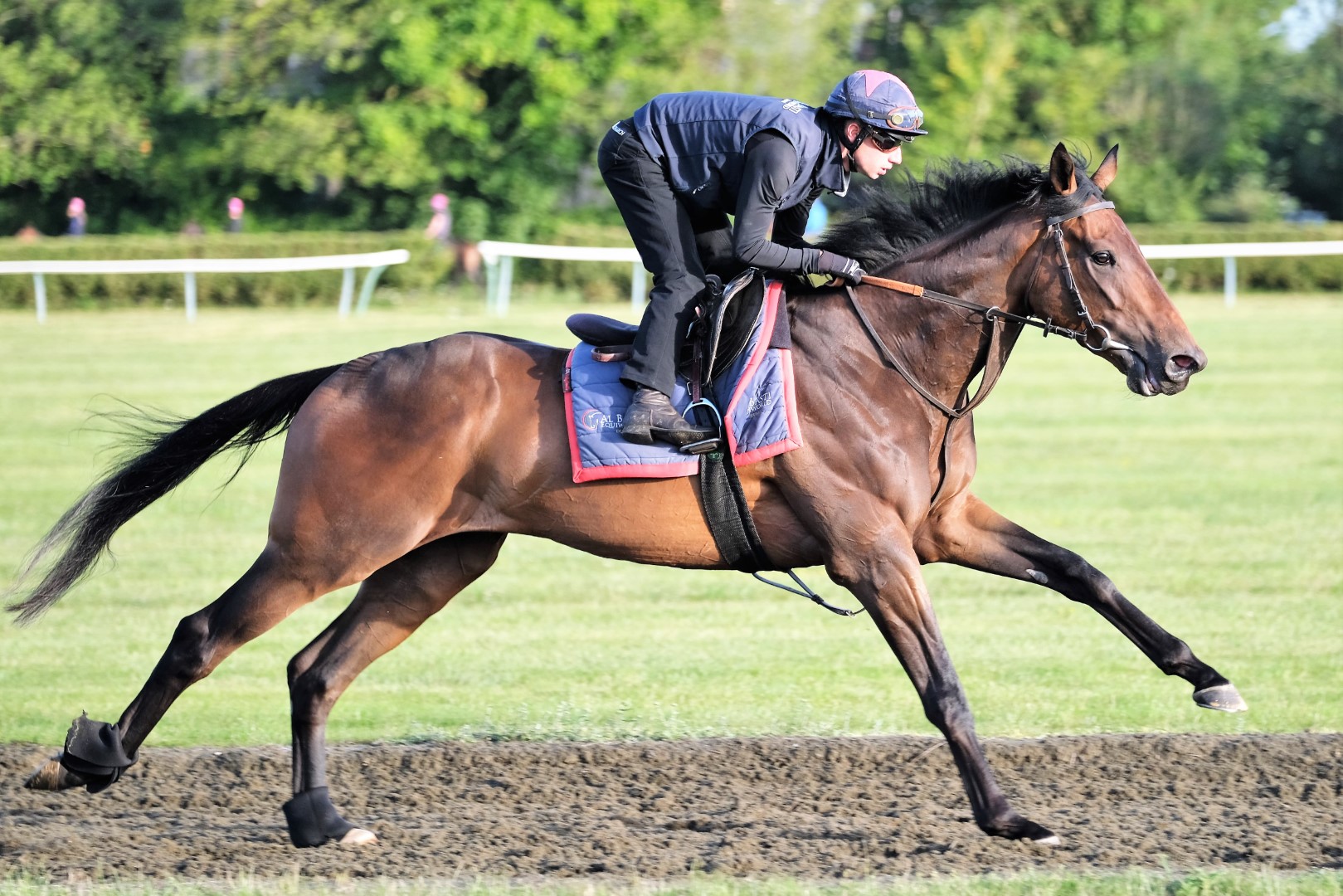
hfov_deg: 10.6
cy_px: 448
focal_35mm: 194
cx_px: 672
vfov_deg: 7.1
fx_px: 7238
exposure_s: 1/1000
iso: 320
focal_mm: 129.2
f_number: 2.8
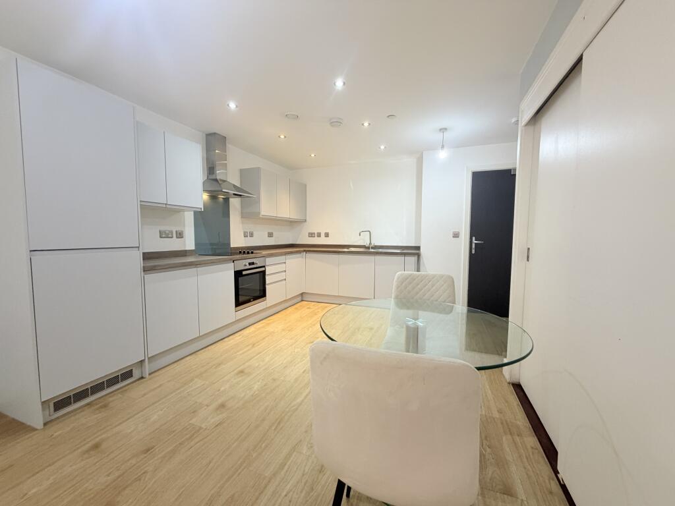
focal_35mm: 14
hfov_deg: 102.1
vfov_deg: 85.7
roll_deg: +0.0
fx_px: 273
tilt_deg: -2.7
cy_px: 253
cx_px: 338
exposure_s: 1/100
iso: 320
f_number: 2.2
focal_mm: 2.22
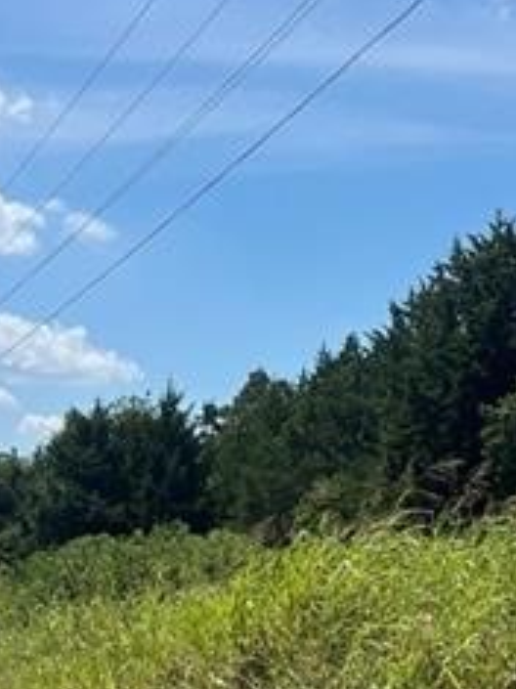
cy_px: 818
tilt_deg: -9.0
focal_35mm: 85
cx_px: 340
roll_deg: -0.8
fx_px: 1691
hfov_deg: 17.3
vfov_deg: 21.5
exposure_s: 1/4310
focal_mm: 5.1
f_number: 1.6
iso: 50
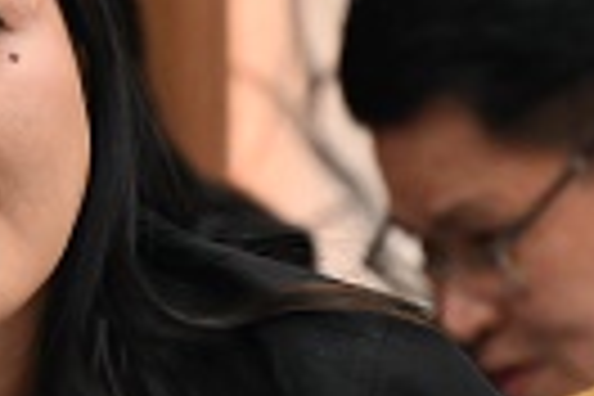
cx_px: -238
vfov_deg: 1.5
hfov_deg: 2.3
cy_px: 324
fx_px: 15030
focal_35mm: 911
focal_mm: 200
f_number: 6.3
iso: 6400
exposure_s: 1/125
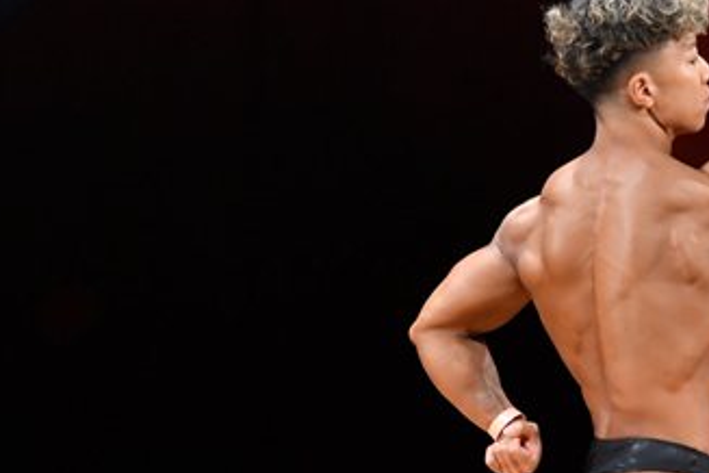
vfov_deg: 2.1
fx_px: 12603
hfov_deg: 3.2
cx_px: 597
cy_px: 315
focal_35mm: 640
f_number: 5.6
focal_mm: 180
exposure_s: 1/400
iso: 4000
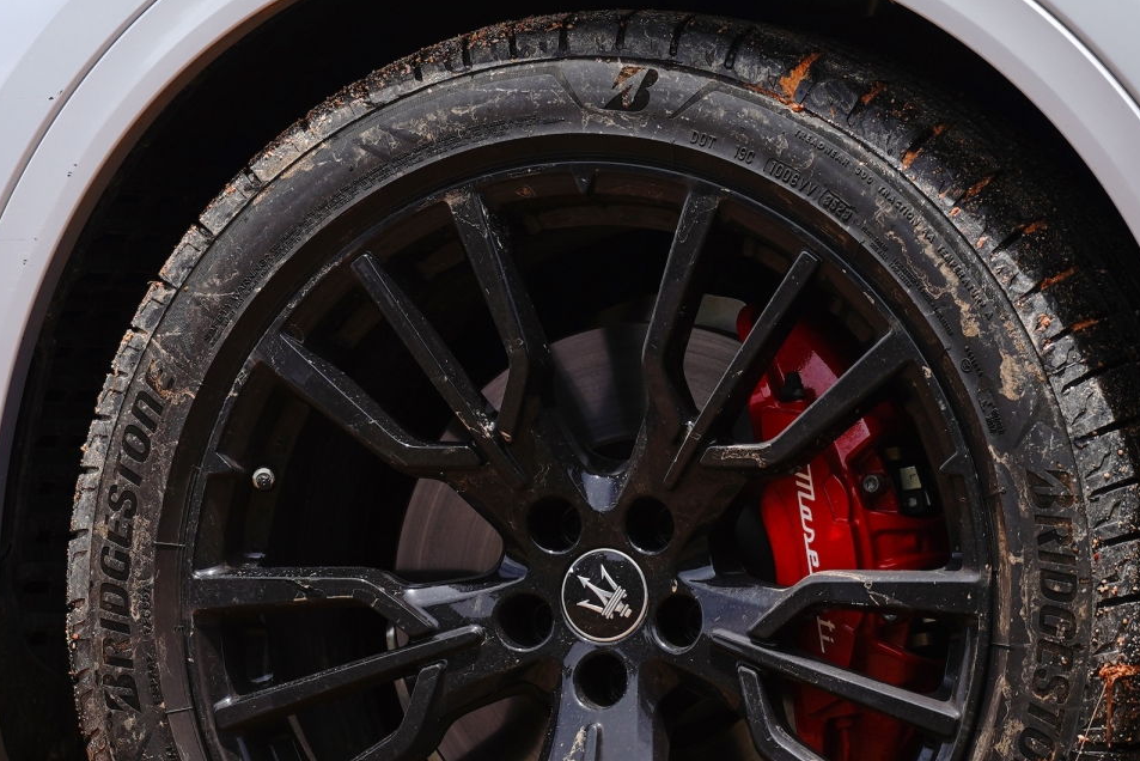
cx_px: 333
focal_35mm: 438
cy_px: 359
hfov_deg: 4.7
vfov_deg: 3.1
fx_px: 13873
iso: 100
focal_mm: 174
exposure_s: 1/800
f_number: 4
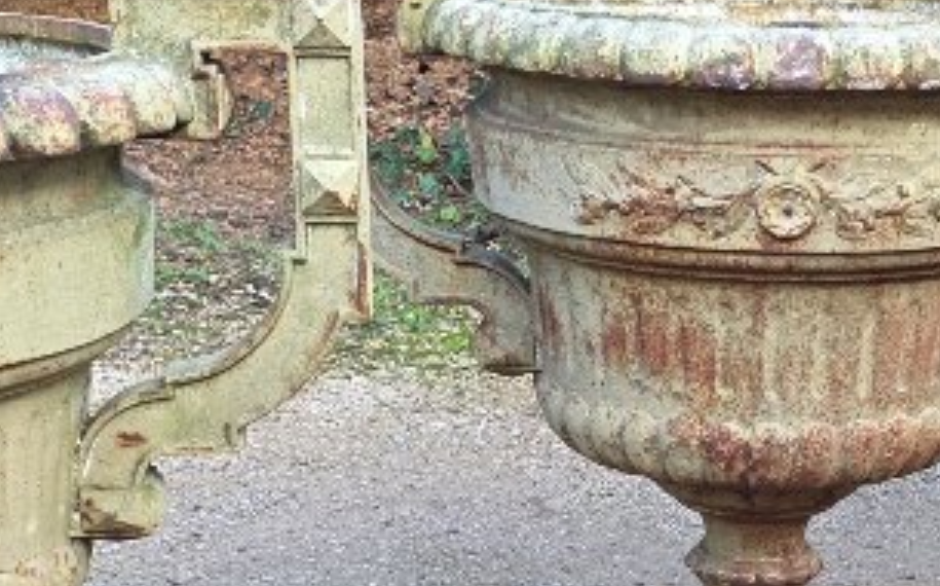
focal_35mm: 96
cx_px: 681
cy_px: 552
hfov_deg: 21.5
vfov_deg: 13.4
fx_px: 2457
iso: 200
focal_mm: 6.3
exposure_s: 1/180
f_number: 1.7
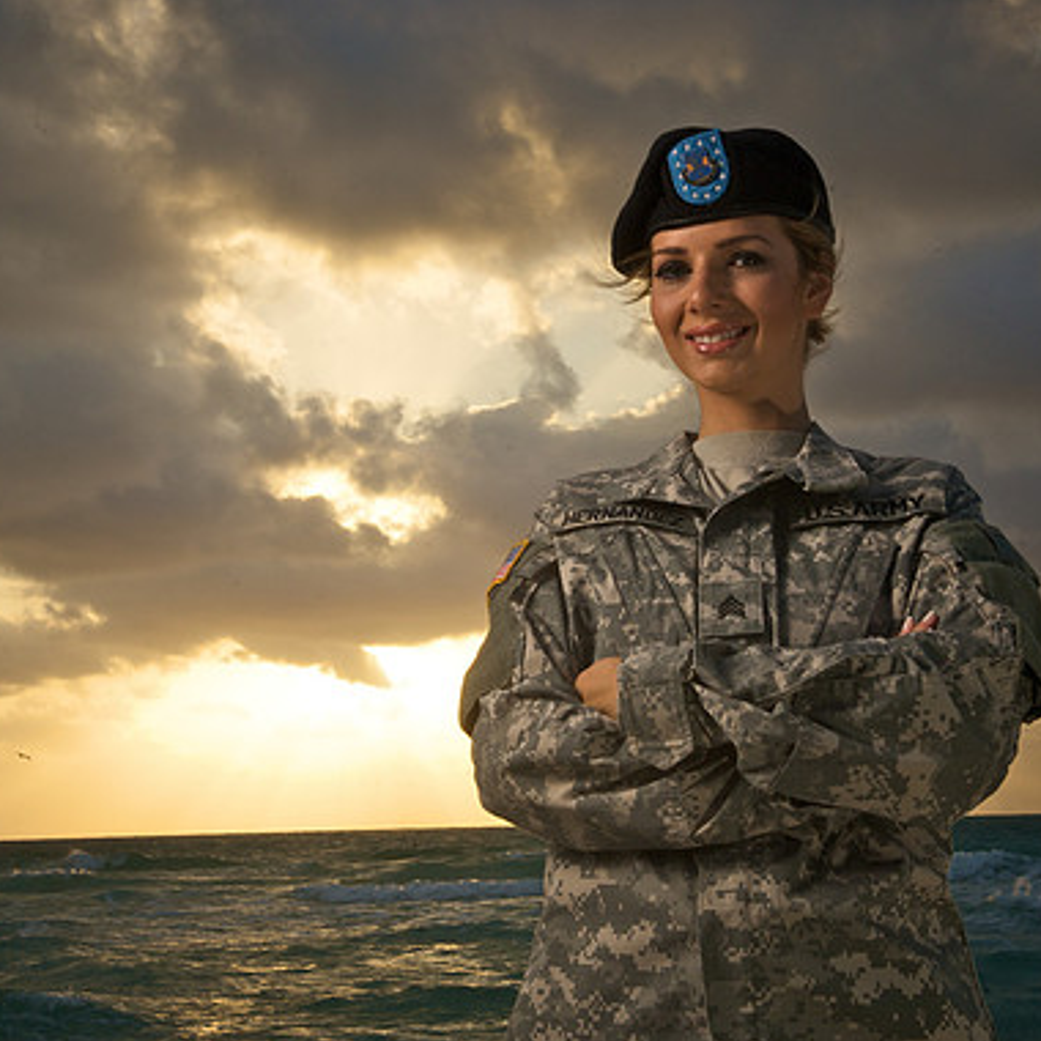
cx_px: 490
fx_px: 2246
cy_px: 525
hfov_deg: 26.1
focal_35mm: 66
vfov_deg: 26.1
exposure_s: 1/40
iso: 100
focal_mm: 34
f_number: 16
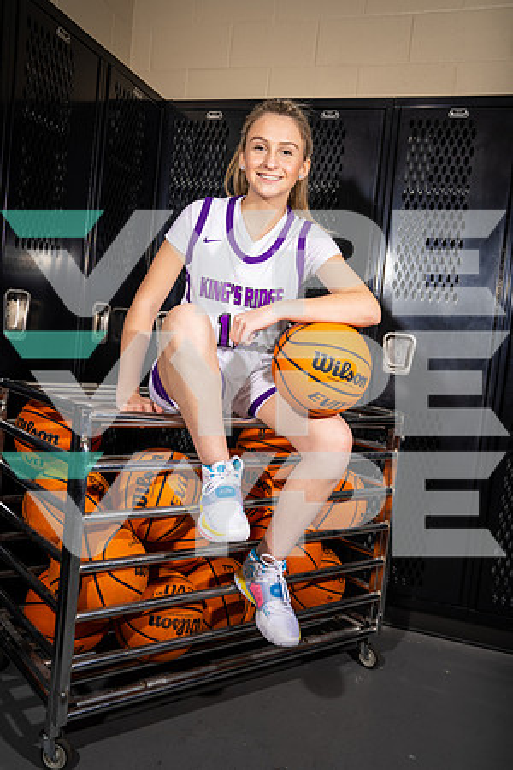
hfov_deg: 42.3
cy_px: 385
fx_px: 663
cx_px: 256
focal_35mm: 31
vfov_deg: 60.3
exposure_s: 1/125
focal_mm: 31
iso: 100
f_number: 8
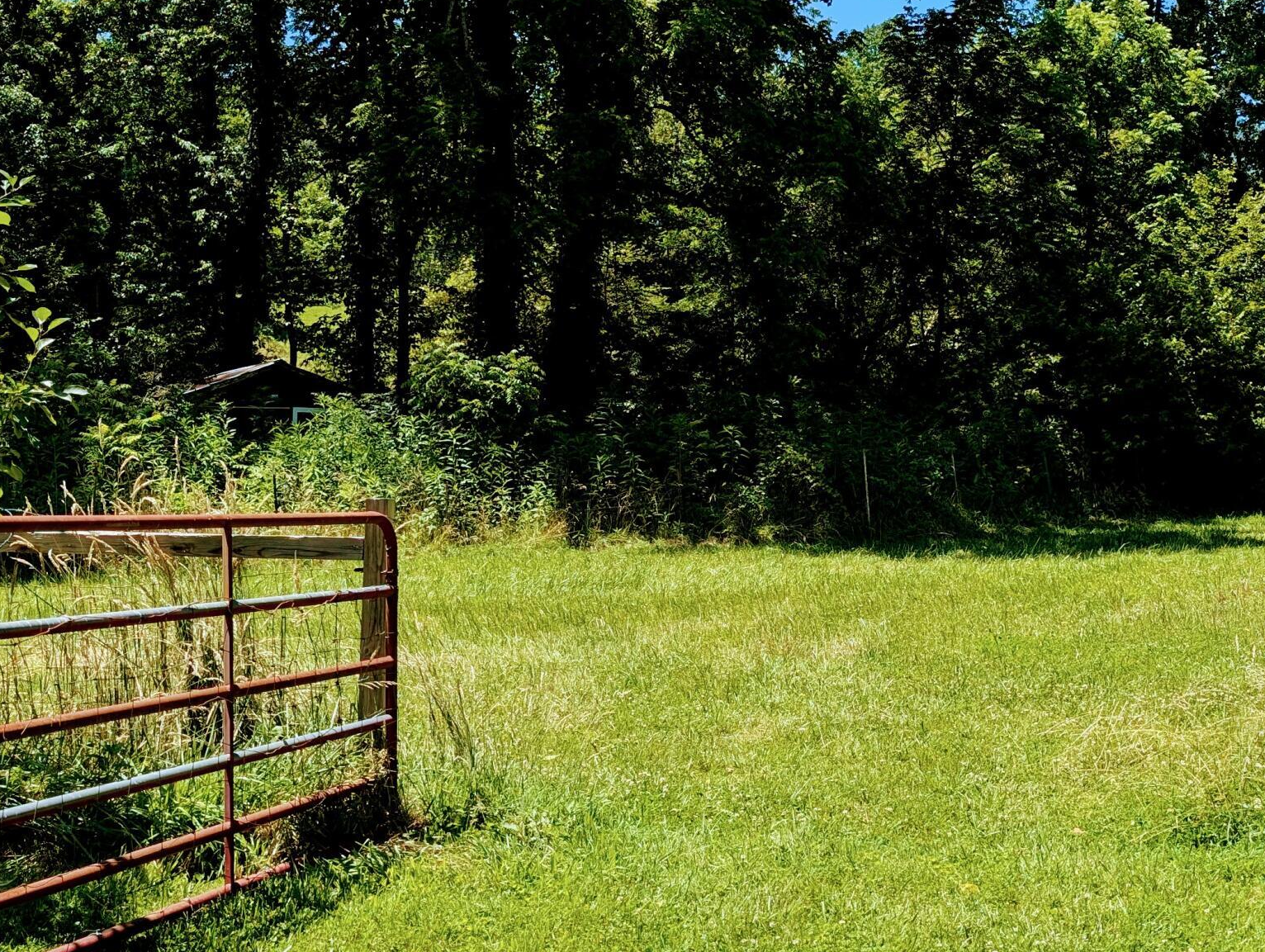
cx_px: 679
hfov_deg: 40.4
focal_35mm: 47
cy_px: 511
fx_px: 1720
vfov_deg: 30.9
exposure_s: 1/620
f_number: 1.68
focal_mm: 6.9
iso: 19
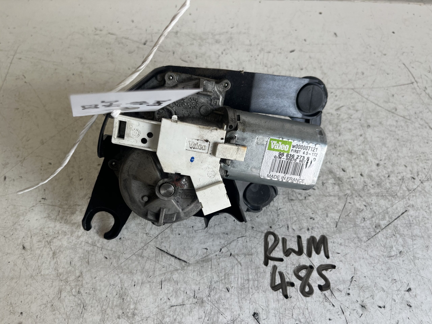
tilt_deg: -60.3
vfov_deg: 53.1
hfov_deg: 67.3
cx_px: 216
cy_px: 162
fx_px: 324
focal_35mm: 26
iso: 40
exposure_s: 1/224
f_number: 1.6
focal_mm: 5.1
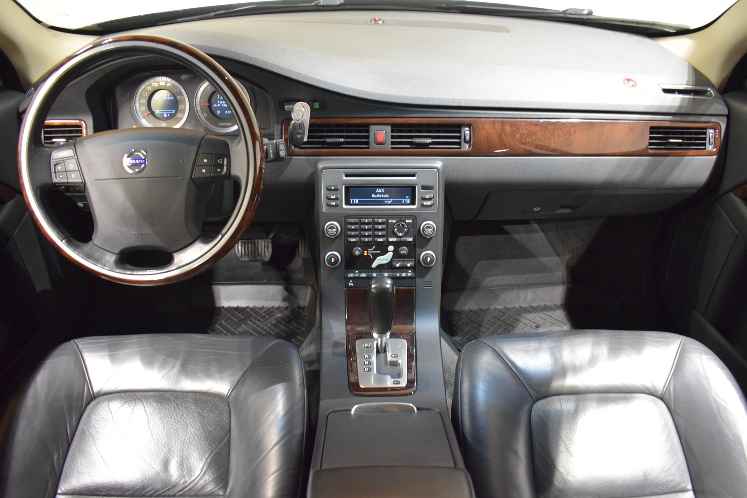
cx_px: 374
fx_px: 560
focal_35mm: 27
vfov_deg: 47.9
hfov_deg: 67.4
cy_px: 249
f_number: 3.5
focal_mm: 18
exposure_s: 1/60
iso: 4000
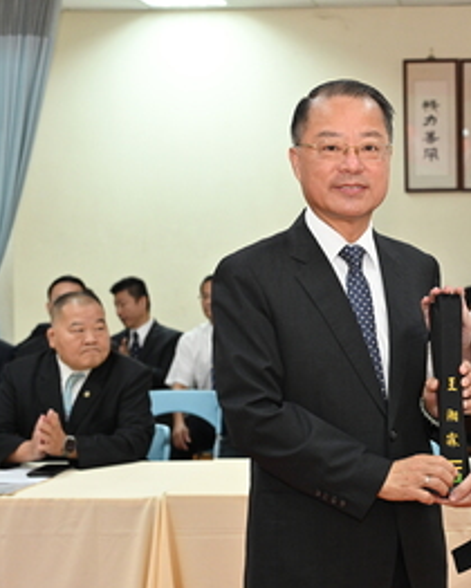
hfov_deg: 23.5
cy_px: 293
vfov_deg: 30.0
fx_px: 1096
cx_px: 440
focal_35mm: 63
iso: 1250
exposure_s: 1/160
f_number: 4
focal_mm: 44
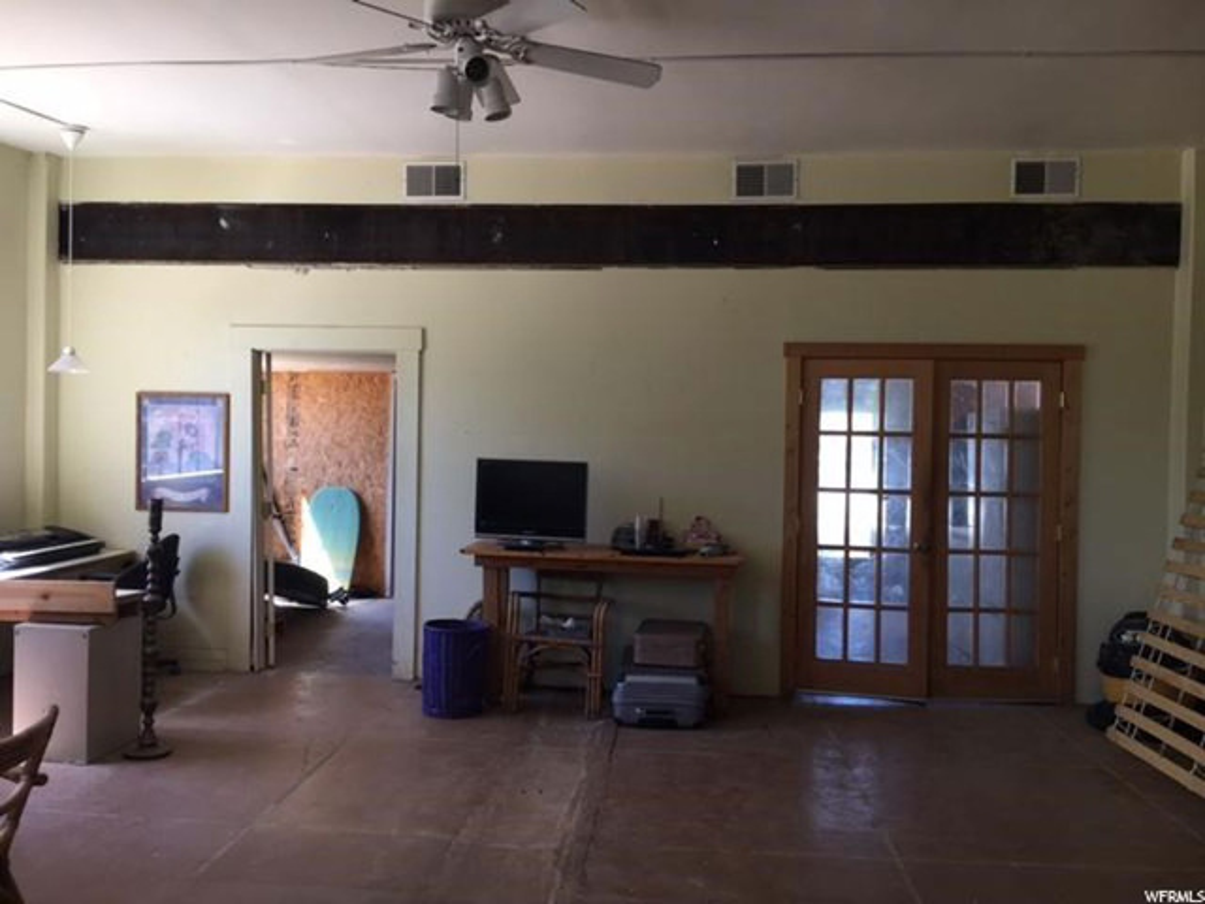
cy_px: 452
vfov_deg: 48.2
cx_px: 602
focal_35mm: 29
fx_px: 1010
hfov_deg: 61.7
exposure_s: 1/60
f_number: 2.2
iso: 32
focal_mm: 4.15
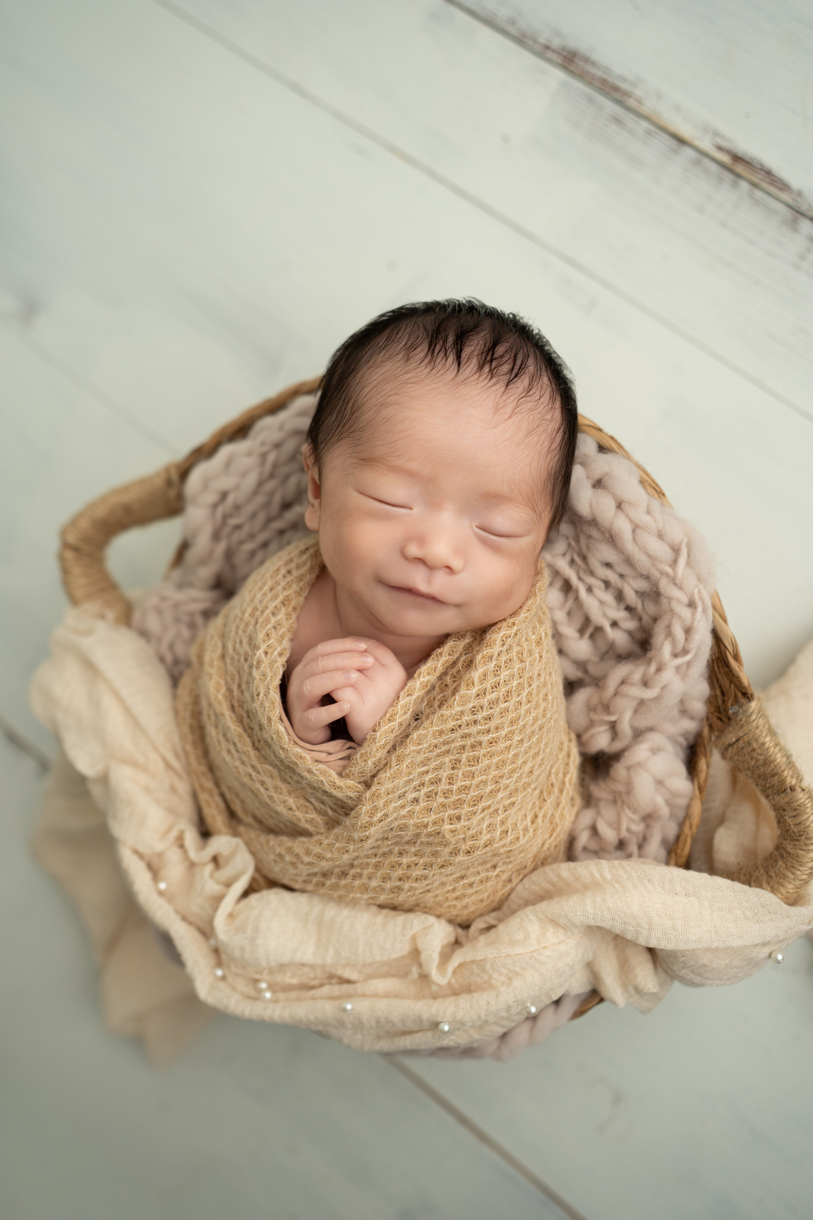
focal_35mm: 35
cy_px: 610
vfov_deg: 54.4
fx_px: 1186
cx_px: 406
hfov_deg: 37.9
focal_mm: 35
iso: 100
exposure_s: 1/160
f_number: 2.5
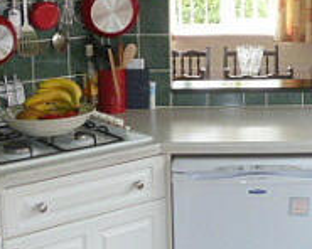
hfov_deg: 24.4
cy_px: 66
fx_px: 711
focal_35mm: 77
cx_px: 239
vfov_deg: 19.8
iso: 100
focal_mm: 4.1
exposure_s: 1/30
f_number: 3.3
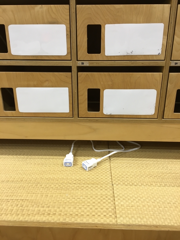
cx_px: 90
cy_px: 120
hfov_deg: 48.2
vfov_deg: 61.7
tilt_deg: -19.9
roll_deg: -0.2
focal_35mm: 29
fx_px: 201
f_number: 2.2
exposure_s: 1/30
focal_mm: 4.15
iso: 50
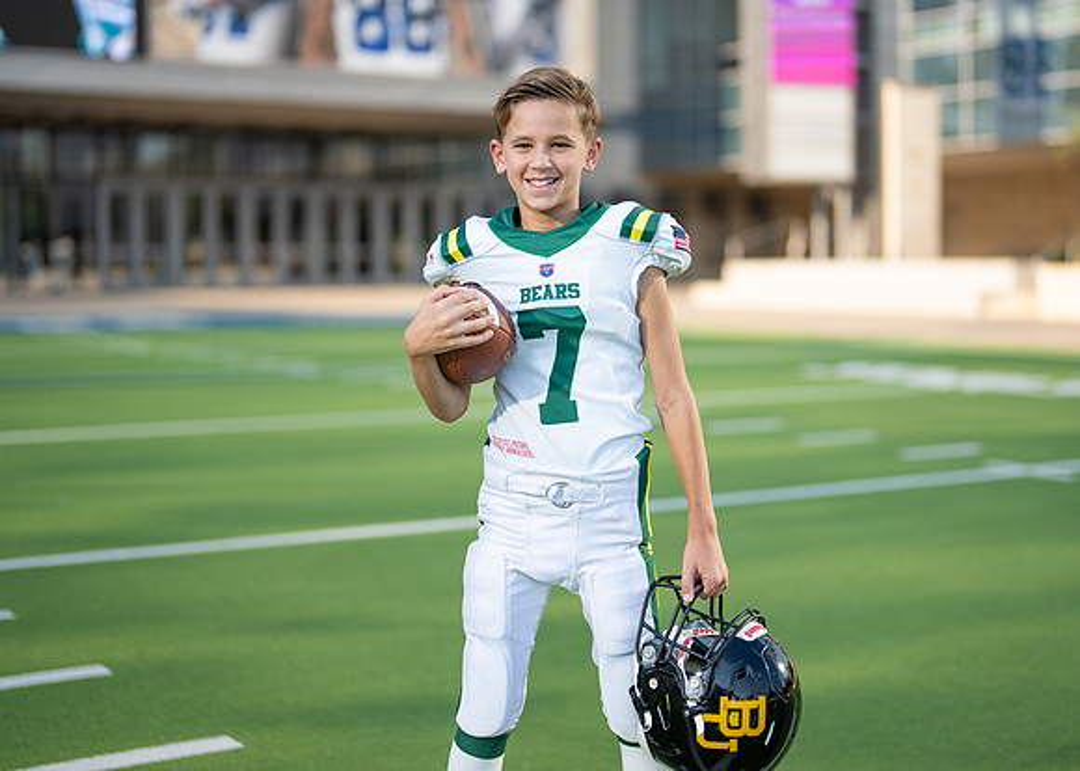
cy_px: 324
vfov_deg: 23.1
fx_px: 1885
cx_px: 597
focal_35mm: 61
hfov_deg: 32.0
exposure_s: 1/3200
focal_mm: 50
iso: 100
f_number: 1.2
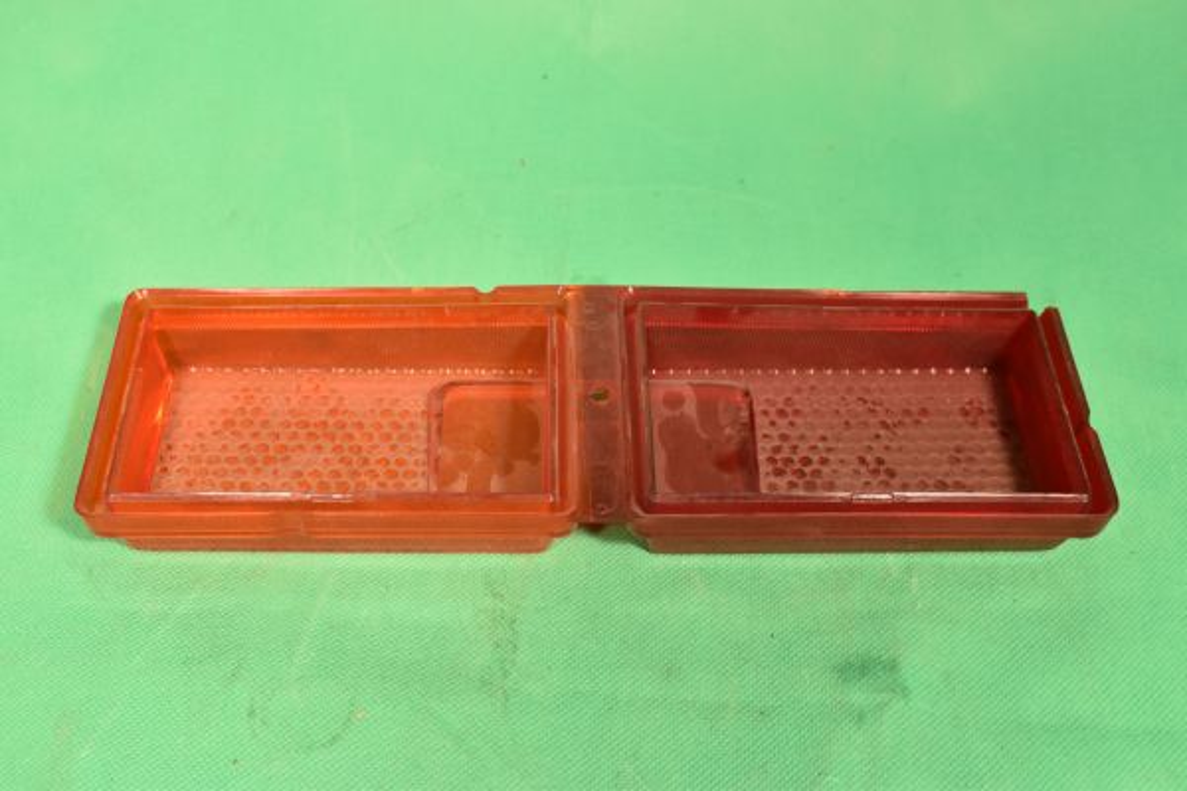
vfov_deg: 28.1
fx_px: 1583
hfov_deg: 41.1
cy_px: 396
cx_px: 594
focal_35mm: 48
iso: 720
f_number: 11
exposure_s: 1/50
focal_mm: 32
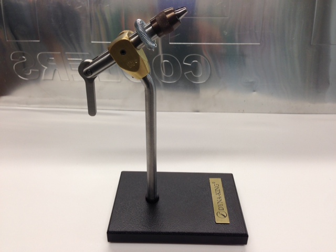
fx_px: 320
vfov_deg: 42.9
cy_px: 126
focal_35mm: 33
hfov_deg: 55.4
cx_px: 168
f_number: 2.4
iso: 50
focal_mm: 4.12
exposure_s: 1/30
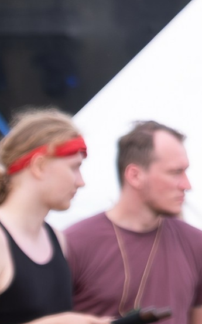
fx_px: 4683
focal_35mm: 531
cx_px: 730
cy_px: -261
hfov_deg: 2.4
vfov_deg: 3.9
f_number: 3.6
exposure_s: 1/1000
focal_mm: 50
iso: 250
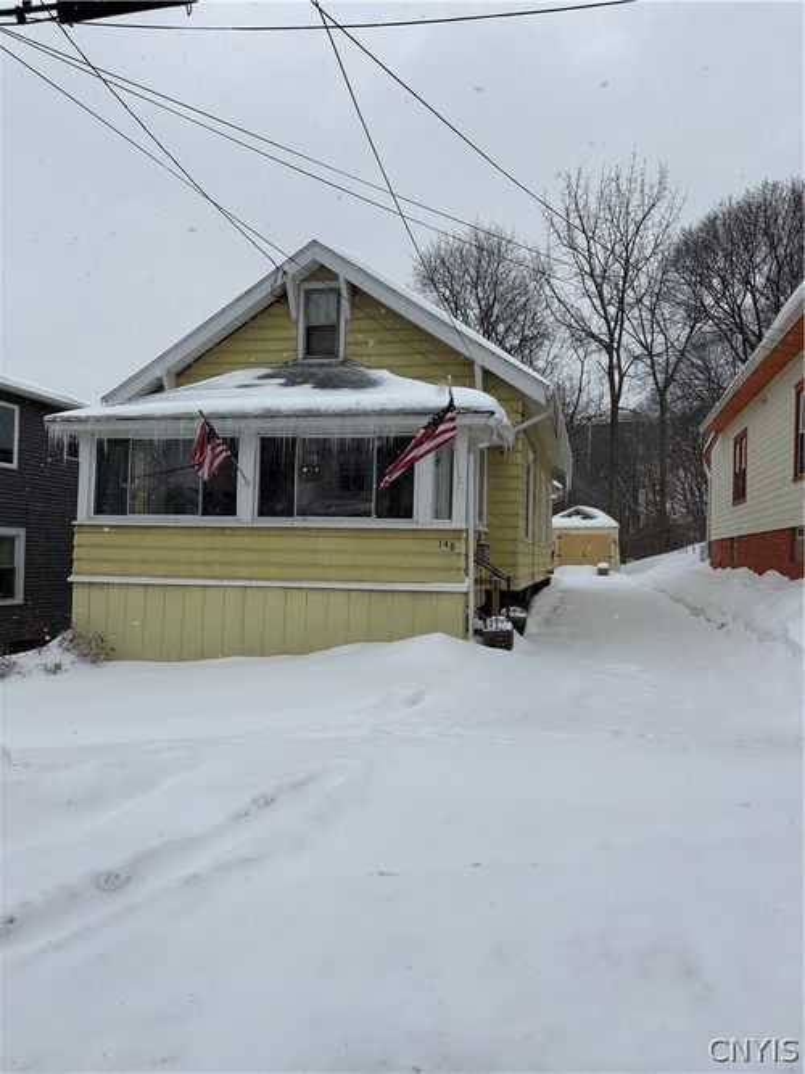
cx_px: 402
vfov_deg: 67.3
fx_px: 806
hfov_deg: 53.0
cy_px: 537
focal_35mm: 26
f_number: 1.6
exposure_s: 1/1799
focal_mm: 5.96
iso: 50
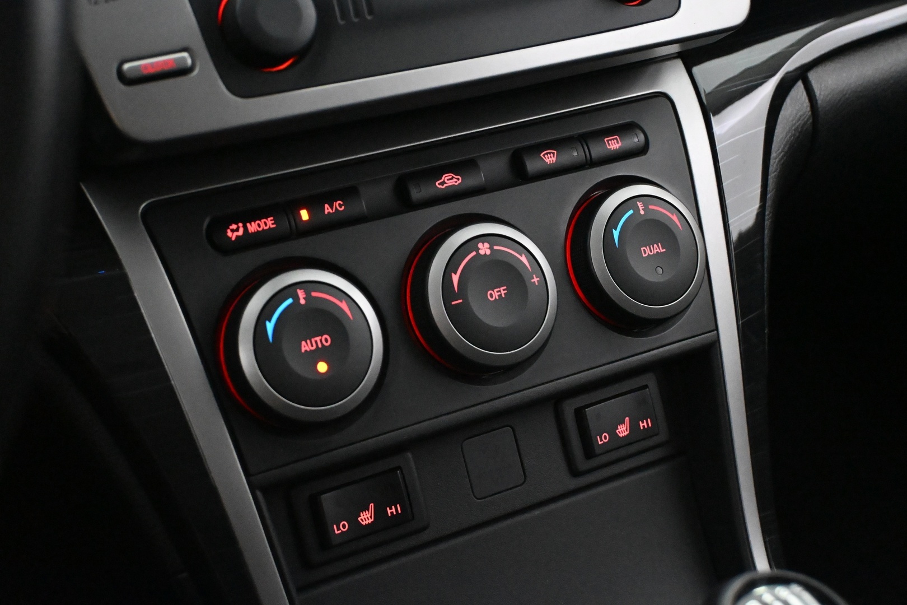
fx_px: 1436
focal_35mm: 57
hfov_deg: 35.1
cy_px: 302
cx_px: 454
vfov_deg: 23.8
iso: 12800
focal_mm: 38
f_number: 5.6
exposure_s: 1/60
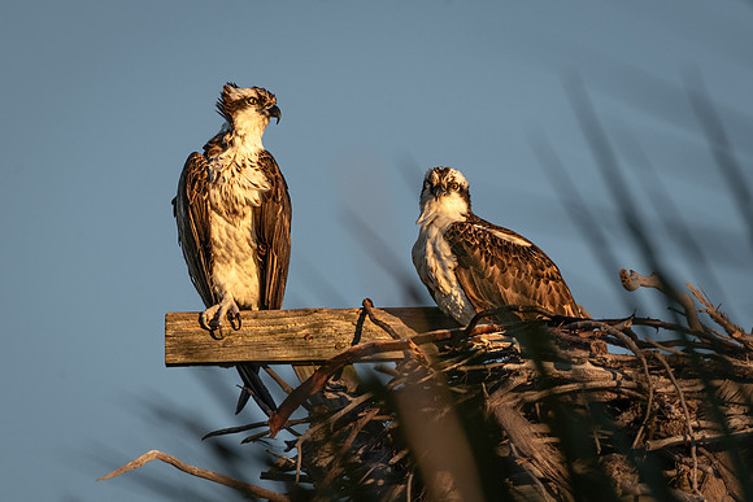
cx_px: 571
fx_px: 21598
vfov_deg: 1.3
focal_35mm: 1032
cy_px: 256
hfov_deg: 2.0
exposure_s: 1/250
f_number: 11
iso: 320
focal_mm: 500
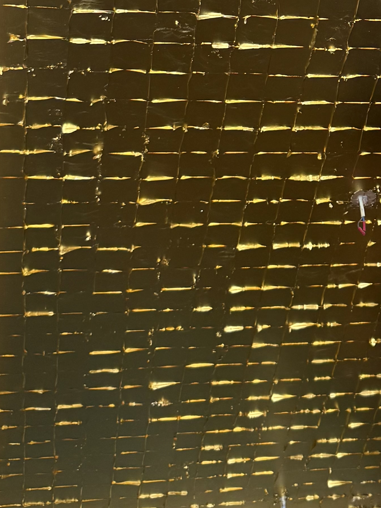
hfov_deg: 24.2
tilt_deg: +51.9
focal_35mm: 56
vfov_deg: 31.5
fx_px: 822
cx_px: 432
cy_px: -11
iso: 160
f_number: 1.78
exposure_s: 1/50
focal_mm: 6.76
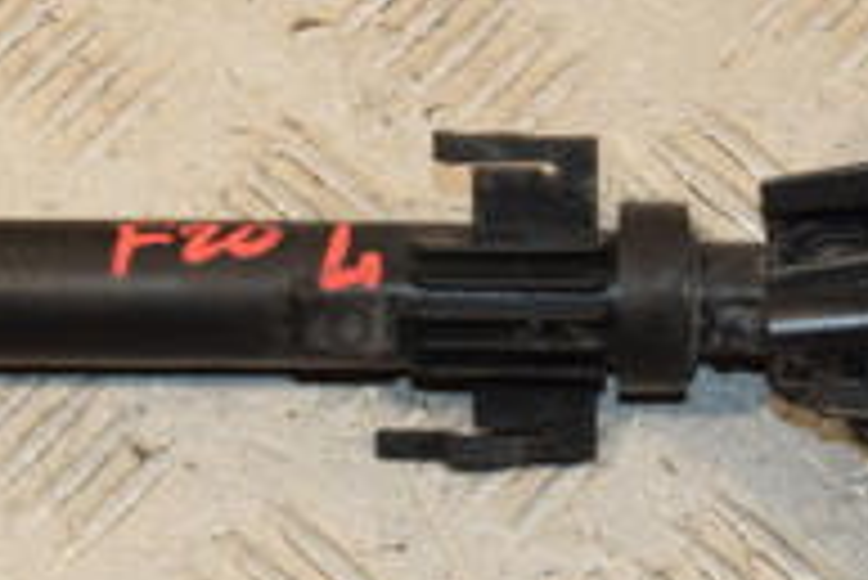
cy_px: 103
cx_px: 445
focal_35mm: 149
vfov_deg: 9.2
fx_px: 3595
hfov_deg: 13.8
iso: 800
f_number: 9
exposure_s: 1/200
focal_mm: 32
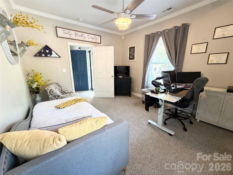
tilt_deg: -13.7
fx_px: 94
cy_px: 88
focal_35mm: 14
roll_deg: +0.7
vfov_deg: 85.7
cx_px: 116
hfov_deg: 102.1
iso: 320
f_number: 2.2
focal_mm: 2.22
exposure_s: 1/60
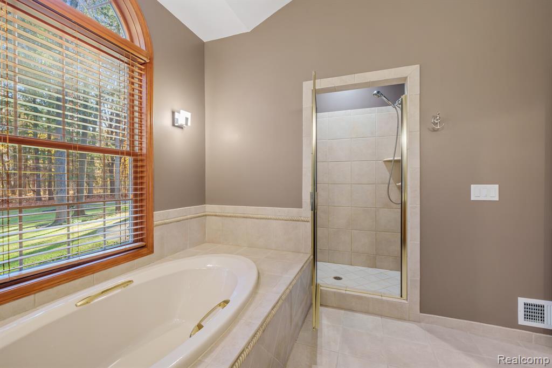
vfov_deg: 77.3
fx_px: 230
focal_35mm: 15
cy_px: 184
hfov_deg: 100.4
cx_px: 276
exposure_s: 1/4
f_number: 7.1
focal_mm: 15
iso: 250
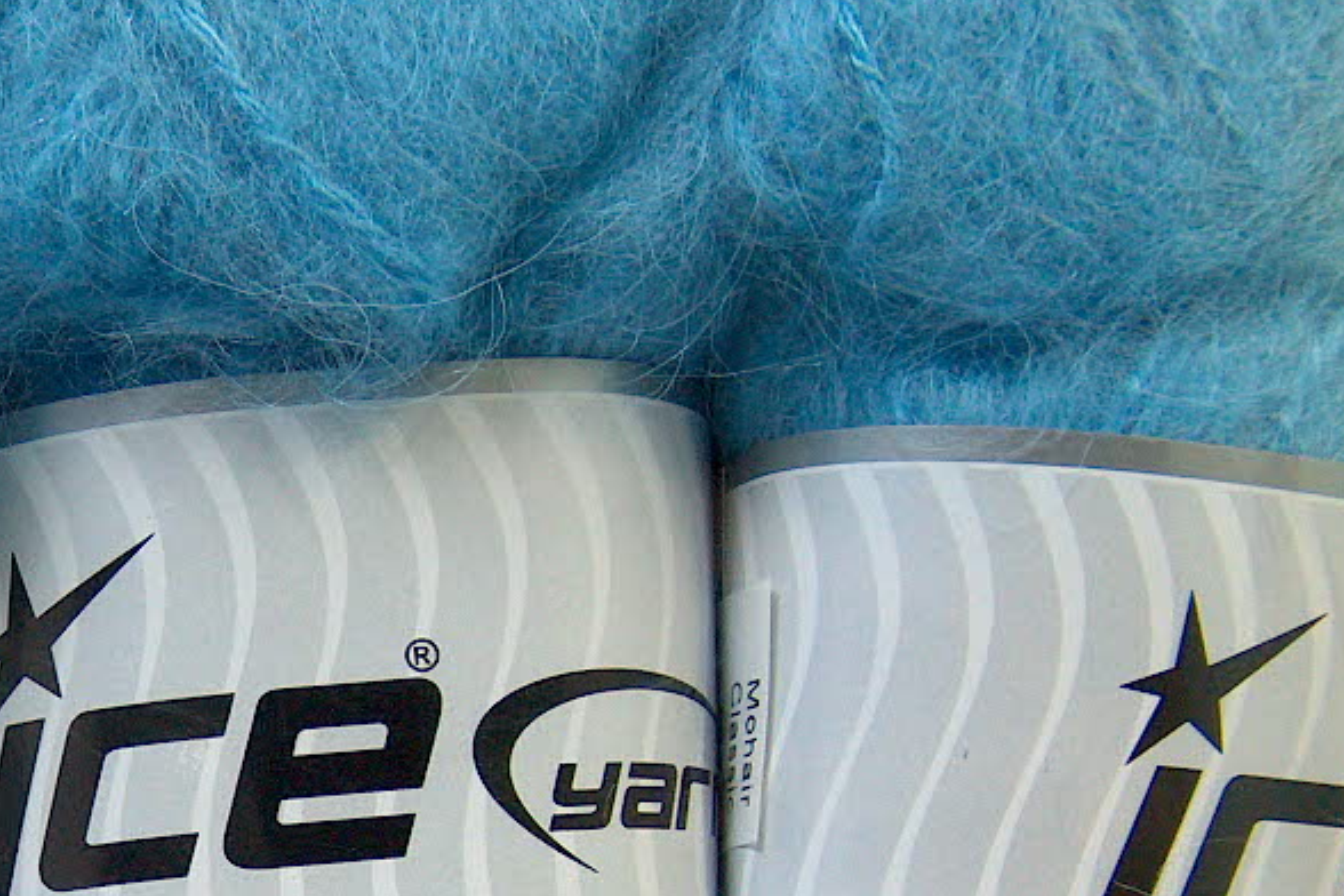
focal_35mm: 85
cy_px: 919
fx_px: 3173
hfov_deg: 22.6
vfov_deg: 15.7
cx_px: -110
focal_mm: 7.6
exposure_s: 1/28.8
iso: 200
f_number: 2.8
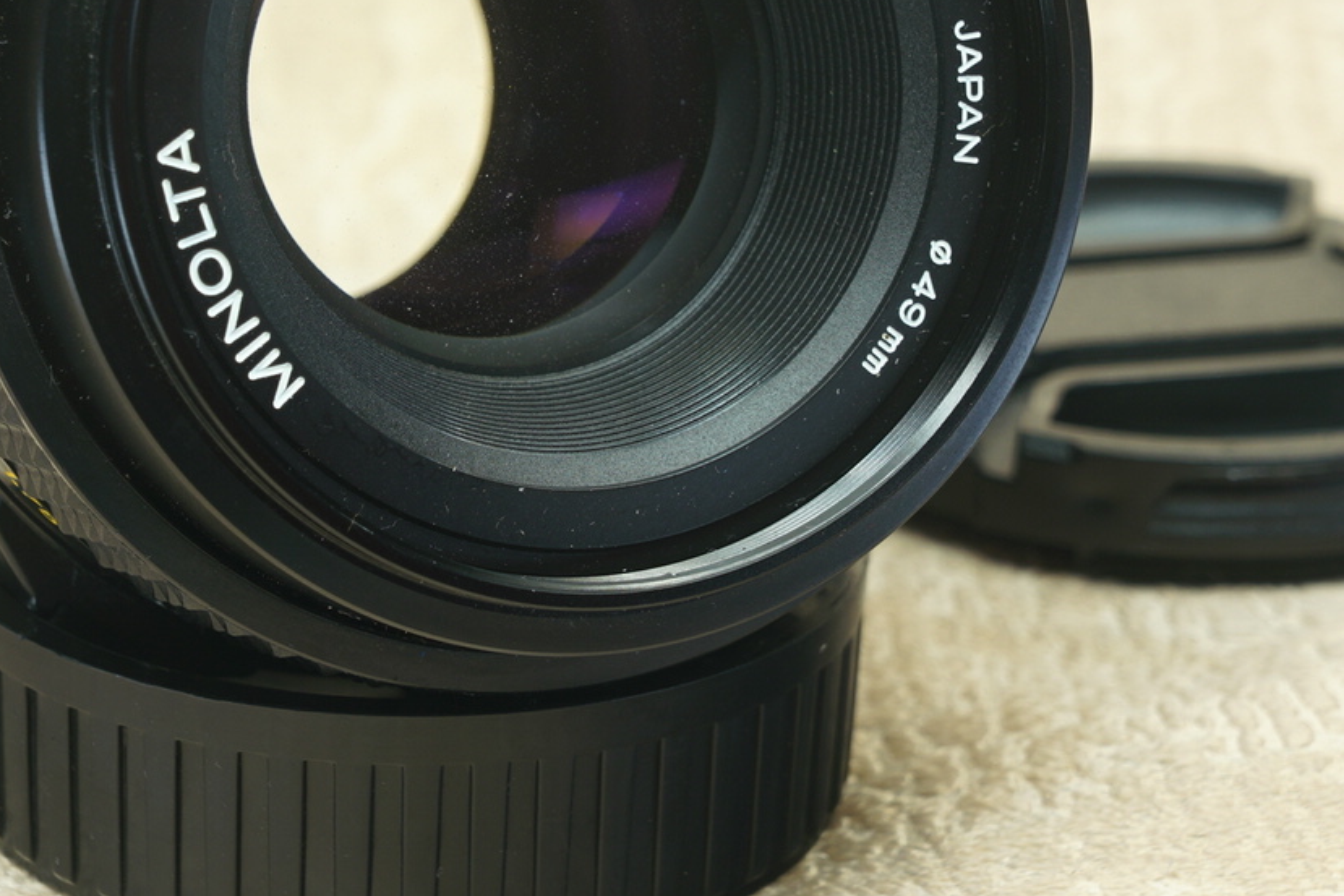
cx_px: 494
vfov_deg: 8.6
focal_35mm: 160
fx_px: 5974
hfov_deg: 12.8
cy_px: 230
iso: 100
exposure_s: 2.5
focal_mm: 55
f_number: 9
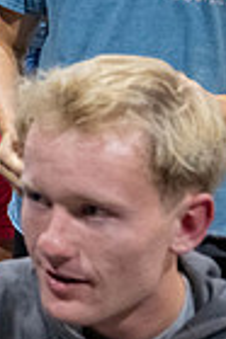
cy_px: 11
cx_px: -382
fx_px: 1019
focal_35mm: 108
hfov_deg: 10.3
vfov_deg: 18.5
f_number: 4
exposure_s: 1/250
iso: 6400
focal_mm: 26
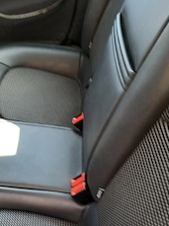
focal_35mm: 42
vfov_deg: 42.2
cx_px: 45
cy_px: 190
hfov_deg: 33.7
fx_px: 274
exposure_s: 1/50
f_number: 1.8
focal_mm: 5.23
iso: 125
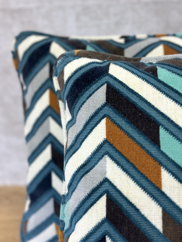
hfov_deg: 30.3
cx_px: 91
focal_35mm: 48
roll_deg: +2.5
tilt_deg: -17.5
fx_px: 336
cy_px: 121
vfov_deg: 39.7
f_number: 1.78
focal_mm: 6.86
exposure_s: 1/120
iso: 100
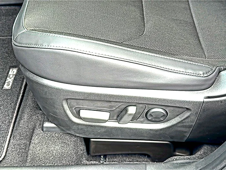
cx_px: 113
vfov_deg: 36.8
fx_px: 255
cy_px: 85
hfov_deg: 47.9
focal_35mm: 39
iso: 100
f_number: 1.78
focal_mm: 6.86
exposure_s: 1/197
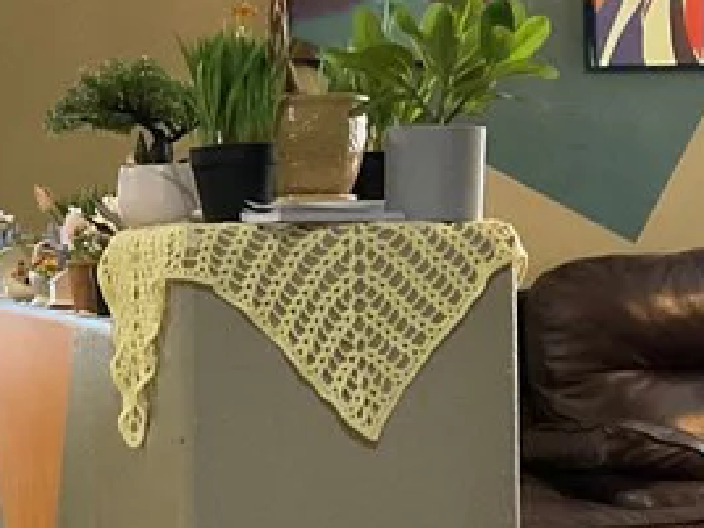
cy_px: 310
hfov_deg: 16.2
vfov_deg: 13.3
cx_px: -365
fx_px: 2257
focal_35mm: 111
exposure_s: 1/40
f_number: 1.8
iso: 250
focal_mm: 3
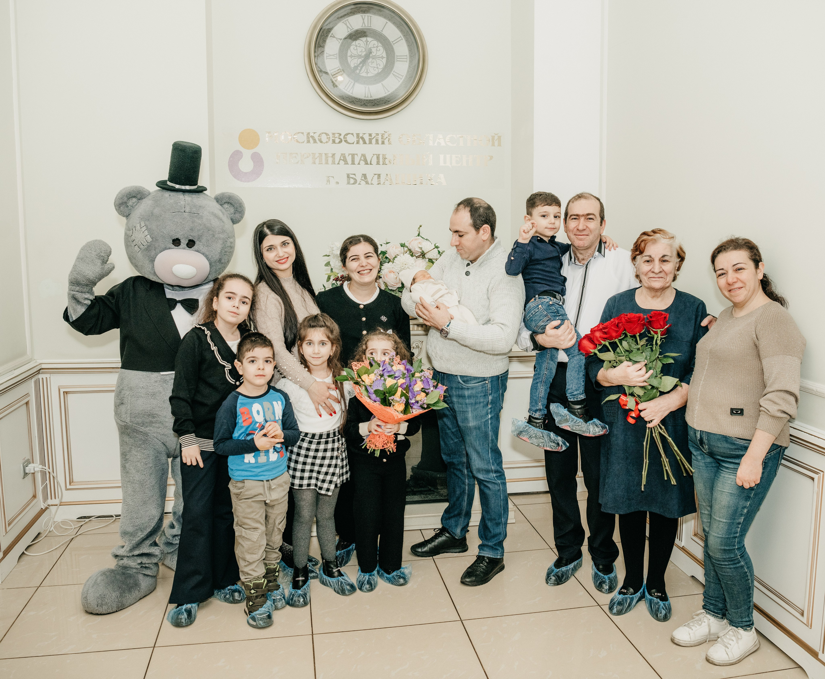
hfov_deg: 59.6
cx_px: 429
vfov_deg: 50.5
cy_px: 329
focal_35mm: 29
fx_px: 719
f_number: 4.5
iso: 320
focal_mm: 24
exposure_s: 1/160
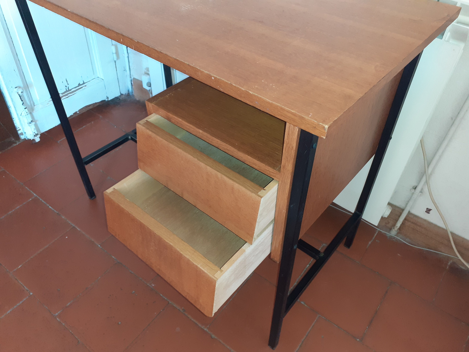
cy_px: 176
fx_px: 366
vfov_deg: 51.4
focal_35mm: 27
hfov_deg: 65.3
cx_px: 234
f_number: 1.9
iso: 200
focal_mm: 3.6
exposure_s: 1/33
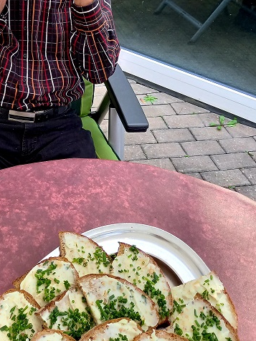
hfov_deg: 33.6
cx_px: 62
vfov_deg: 43.1
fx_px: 414
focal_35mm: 42
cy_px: 78
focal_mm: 4.6
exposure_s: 1/49
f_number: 2
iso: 200
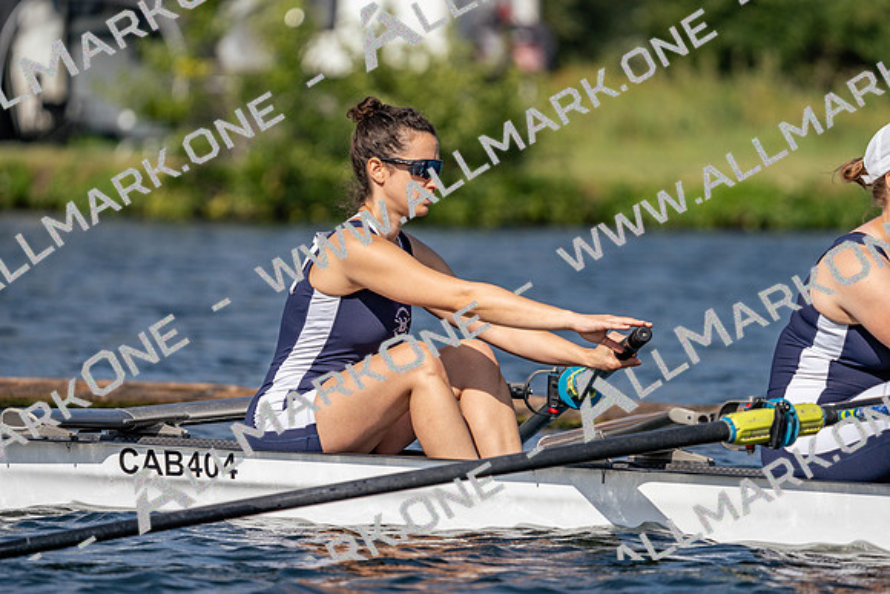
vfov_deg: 3.6
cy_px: 297
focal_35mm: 379
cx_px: 445
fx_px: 9371
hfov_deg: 5.4
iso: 125
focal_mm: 379
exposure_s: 1/1600
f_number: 6.3
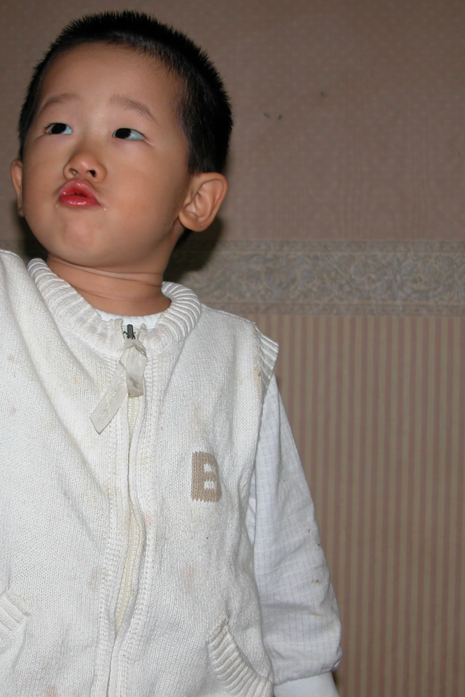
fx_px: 1221
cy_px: 349
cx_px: 134
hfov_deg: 21.4
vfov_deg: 31.9
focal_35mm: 63
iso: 100
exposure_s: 1/60
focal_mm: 11.6
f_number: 3
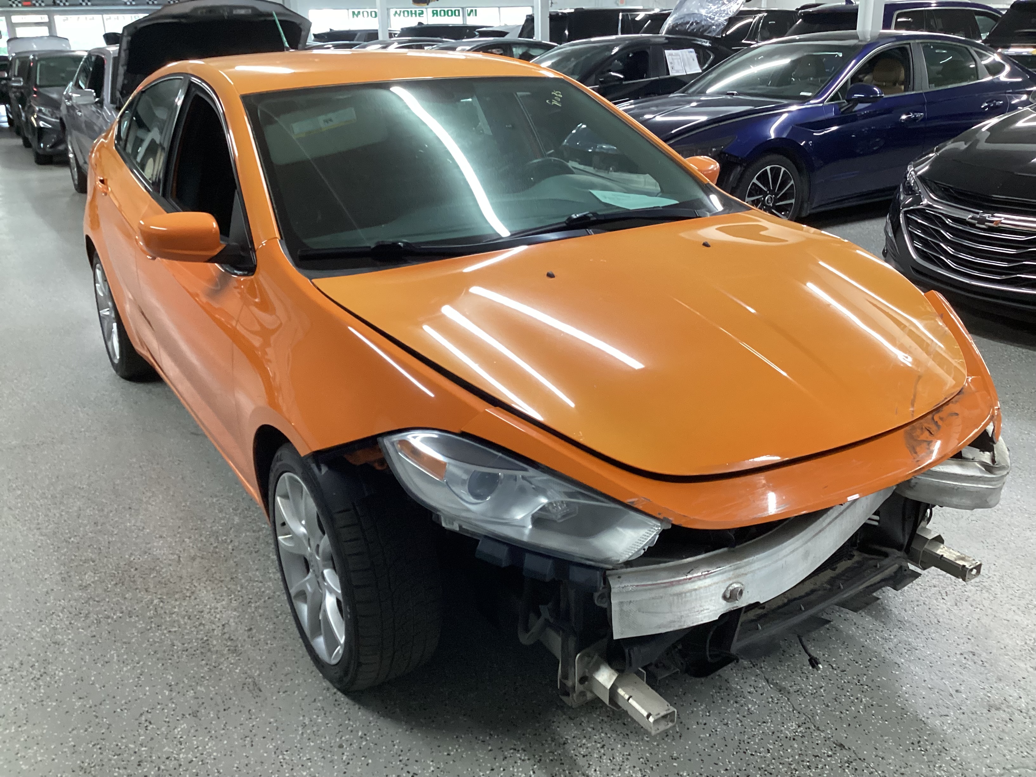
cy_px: 388
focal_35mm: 31
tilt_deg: -21.9
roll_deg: +1.9
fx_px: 928
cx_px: 518
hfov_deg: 58.4
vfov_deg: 45.4
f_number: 2.4
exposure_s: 1/50
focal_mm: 3.3
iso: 250
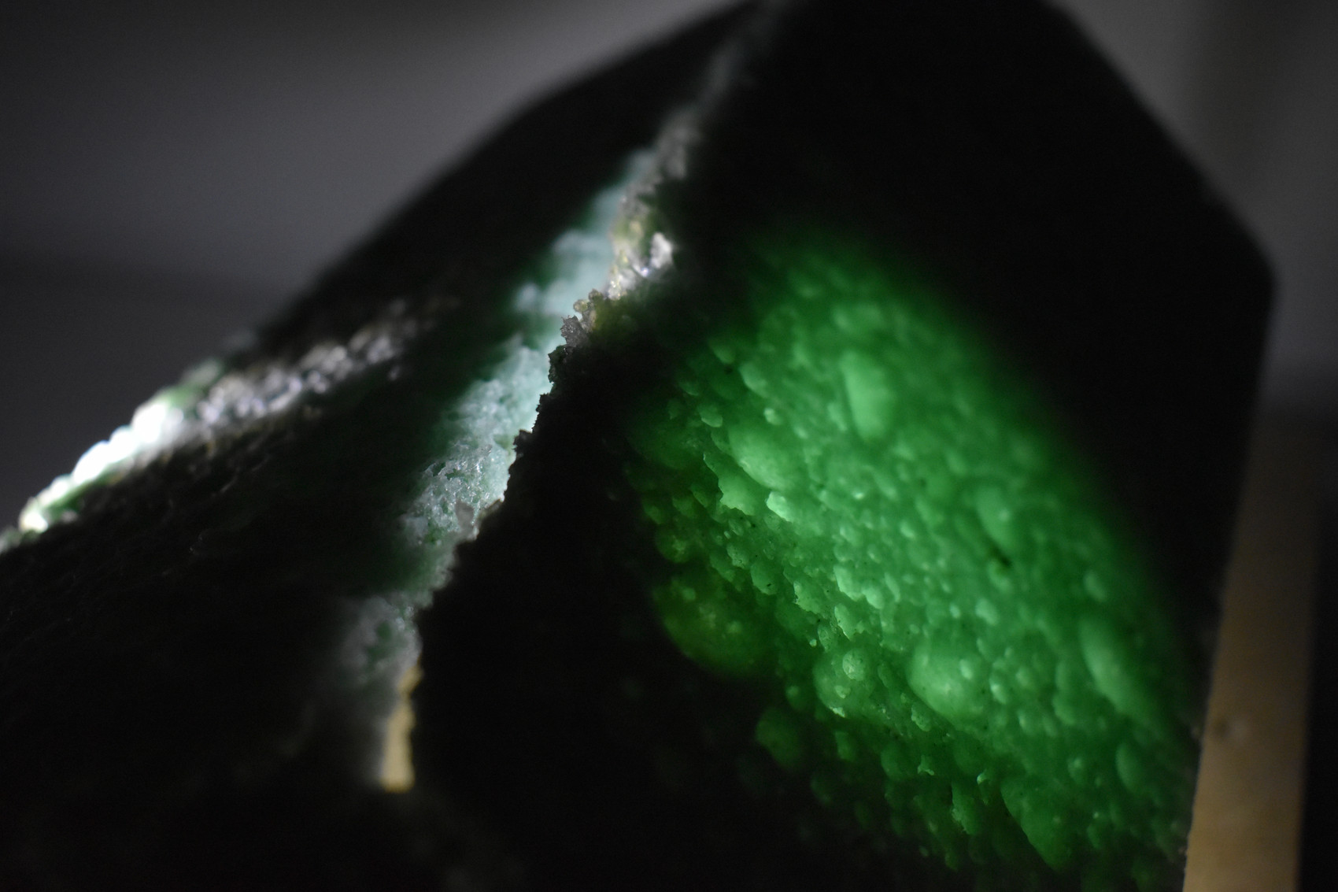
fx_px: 1616
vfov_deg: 30.8
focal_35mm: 44
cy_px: 446
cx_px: 669
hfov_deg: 45.0
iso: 2800
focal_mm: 29
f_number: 4.2
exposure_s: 1/125
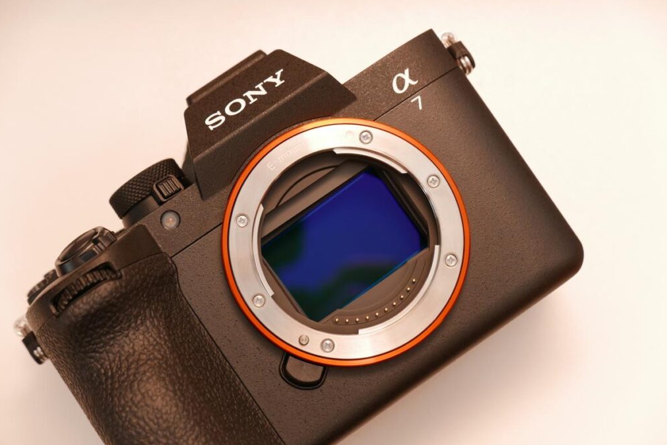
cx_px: 333
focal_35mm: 76
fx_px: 1408
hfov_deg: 26.7
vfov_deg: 17.9
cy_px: 221
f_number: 4
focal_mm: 34
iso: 200
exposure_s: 1/60
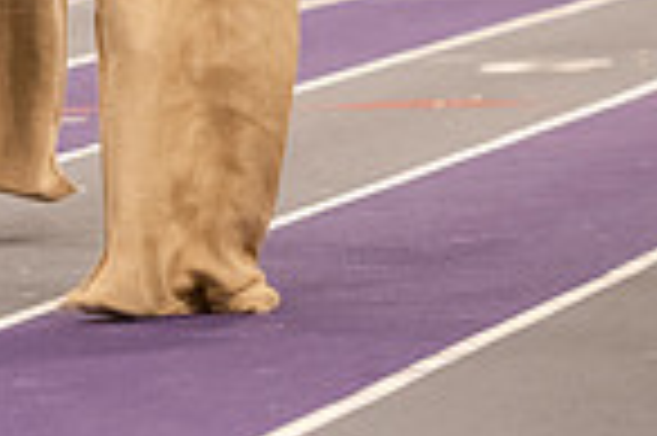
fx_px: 12341
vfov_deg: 2.0
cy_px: -160
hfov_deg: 3.0
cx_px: -86
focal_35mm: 677
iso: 2500
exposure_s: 1/200
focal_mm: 170
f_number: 3.2
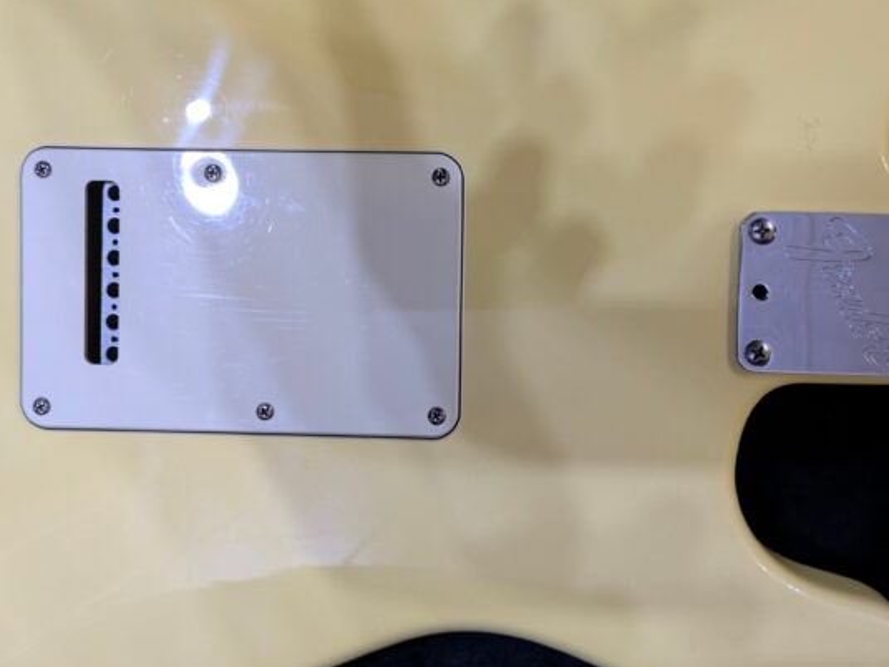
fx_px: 1079
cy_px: 315
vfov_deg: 34.3
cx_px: 468
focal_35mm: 42
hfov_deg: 44.8
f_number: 1.89
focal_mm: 5.43
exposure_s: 1/25
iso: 443
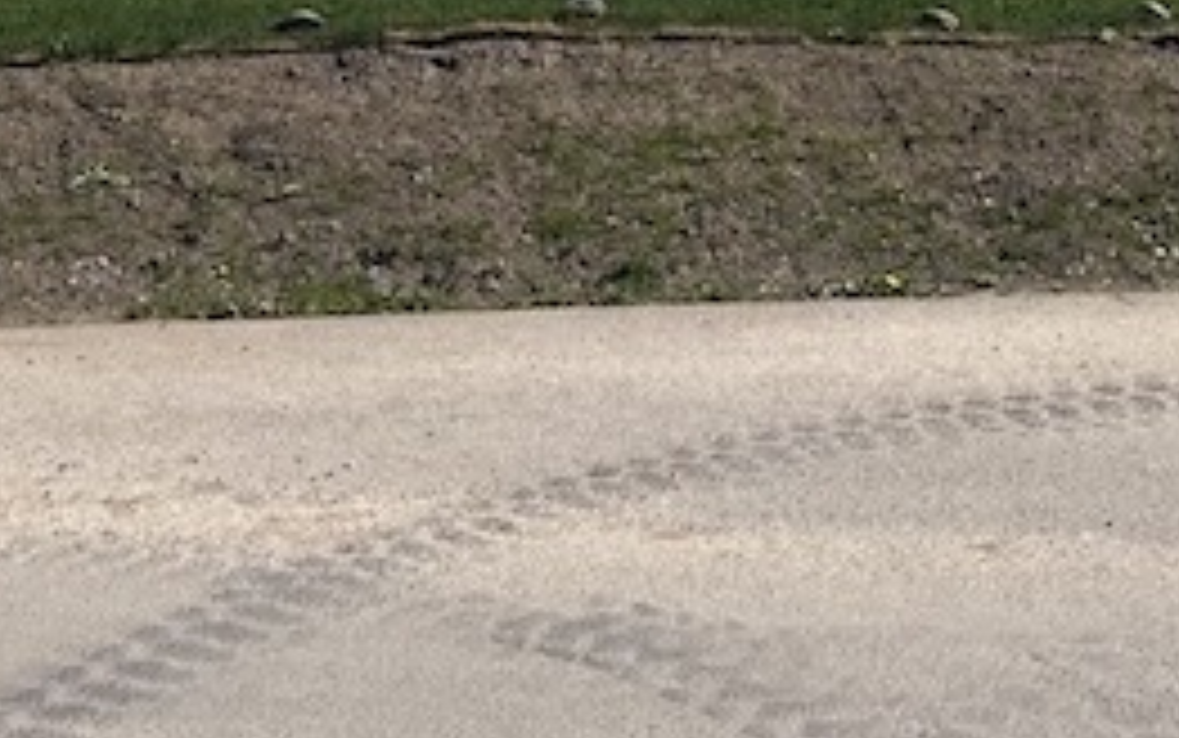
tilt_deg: +5.3
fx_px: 2700
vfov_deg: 14.1
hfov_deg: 24.4
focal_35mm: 84
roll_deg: +2.1
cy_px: -526
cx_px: 832
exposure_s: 1/4310
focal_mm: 5.1
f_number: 1.6
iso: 50
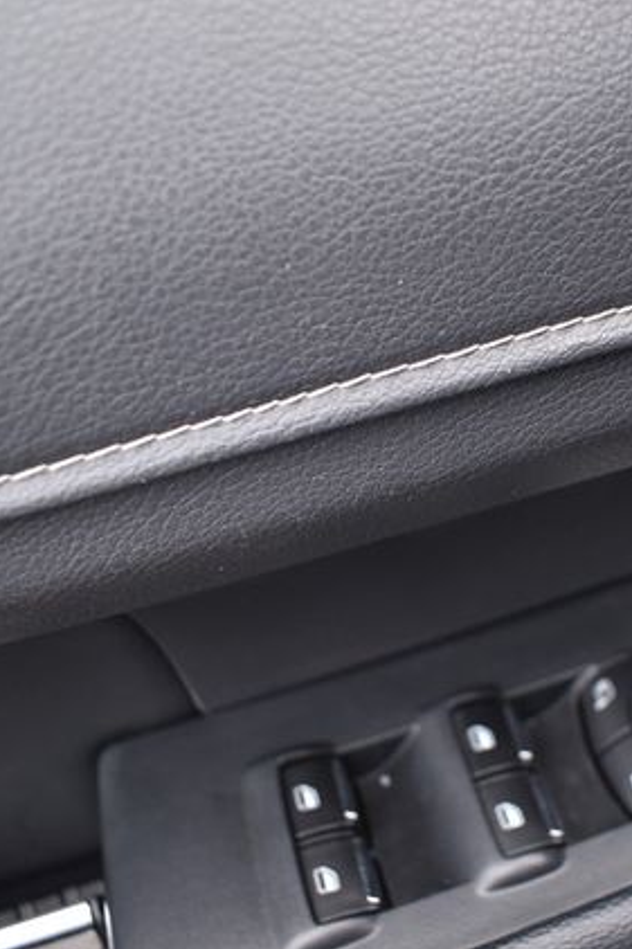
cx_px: 493
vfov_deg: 47.4
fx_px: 1080
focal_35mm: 41
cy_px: 478
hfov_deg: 31.9
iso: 400
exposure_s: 1/250
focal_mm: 18
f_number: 3.5
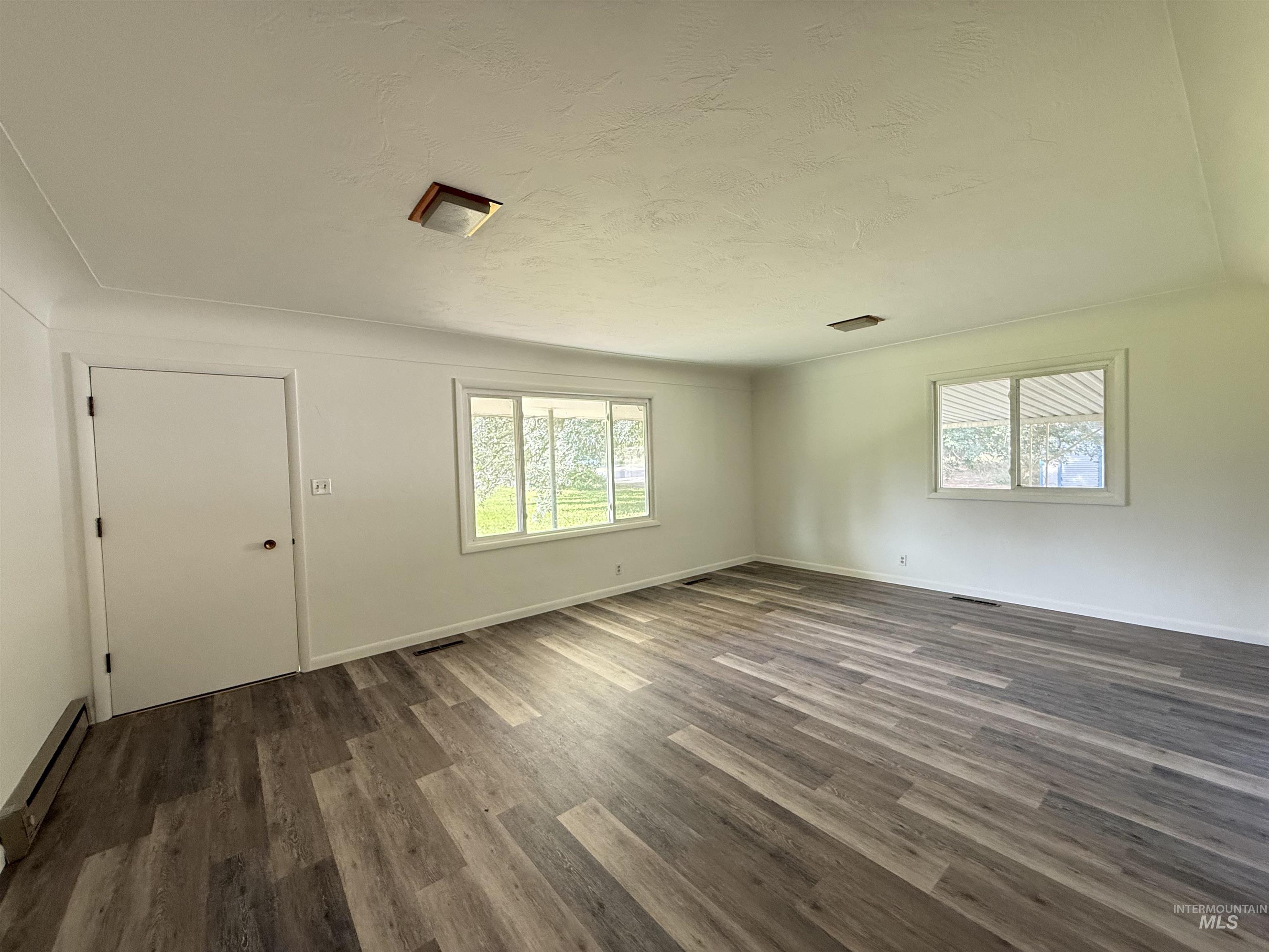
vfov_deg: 85.7
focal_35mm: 14
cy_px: 476
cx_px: 634
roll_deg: +1.9
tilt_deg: -1.3
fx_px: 513
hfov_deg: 102.1
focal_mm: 2.22
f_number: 2.2
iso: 400
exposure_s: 1/91
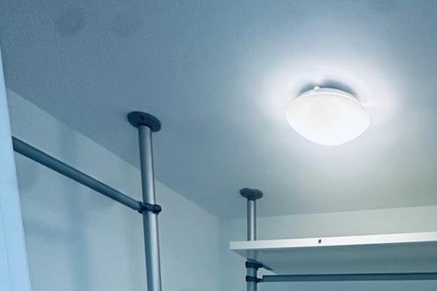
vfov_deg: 24.2
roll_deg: -4.1
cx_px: 332
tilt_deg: -14.8
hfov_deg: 51.9
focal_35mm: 35
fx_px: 425
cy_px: 487
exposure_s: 1/120
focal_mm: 2.22
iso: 250
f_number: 2.2
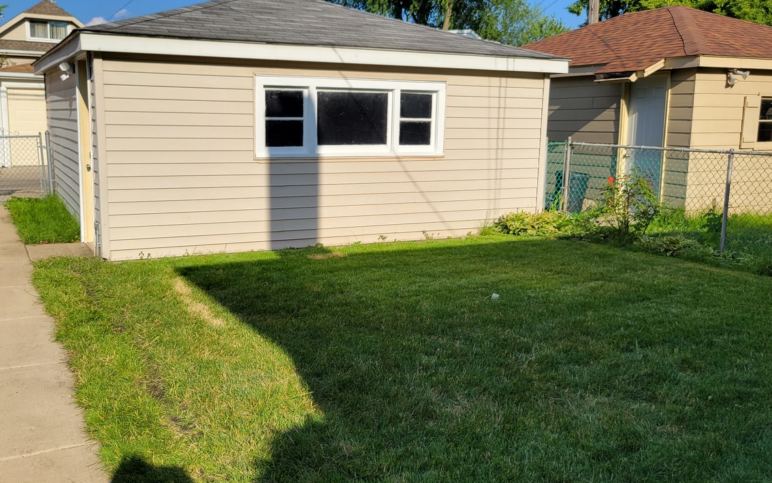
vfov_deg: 36.3
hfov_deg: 55.2
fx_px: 736
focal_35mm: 35
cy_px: 231
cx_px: 349
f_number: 1.8
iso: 40
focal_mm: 5.4
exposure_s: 1/2397
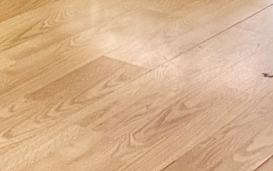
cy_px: -264
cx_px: -80
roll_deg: -3.2
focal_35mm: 142
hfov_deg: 14.1
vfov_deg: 8.3
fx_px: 1056
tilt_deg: -2.5
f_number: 1.5
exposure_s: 1/40
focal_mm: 5.7
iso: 400
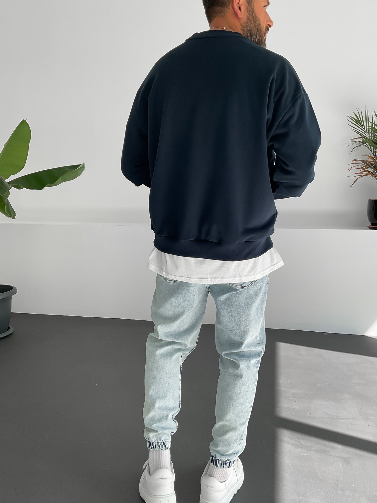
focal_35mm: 30
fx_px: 436
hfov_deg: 46.8
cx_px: 193
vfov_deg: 60.0
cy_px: 259
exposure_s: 1/280
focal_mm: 3
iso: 16
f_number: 1.8
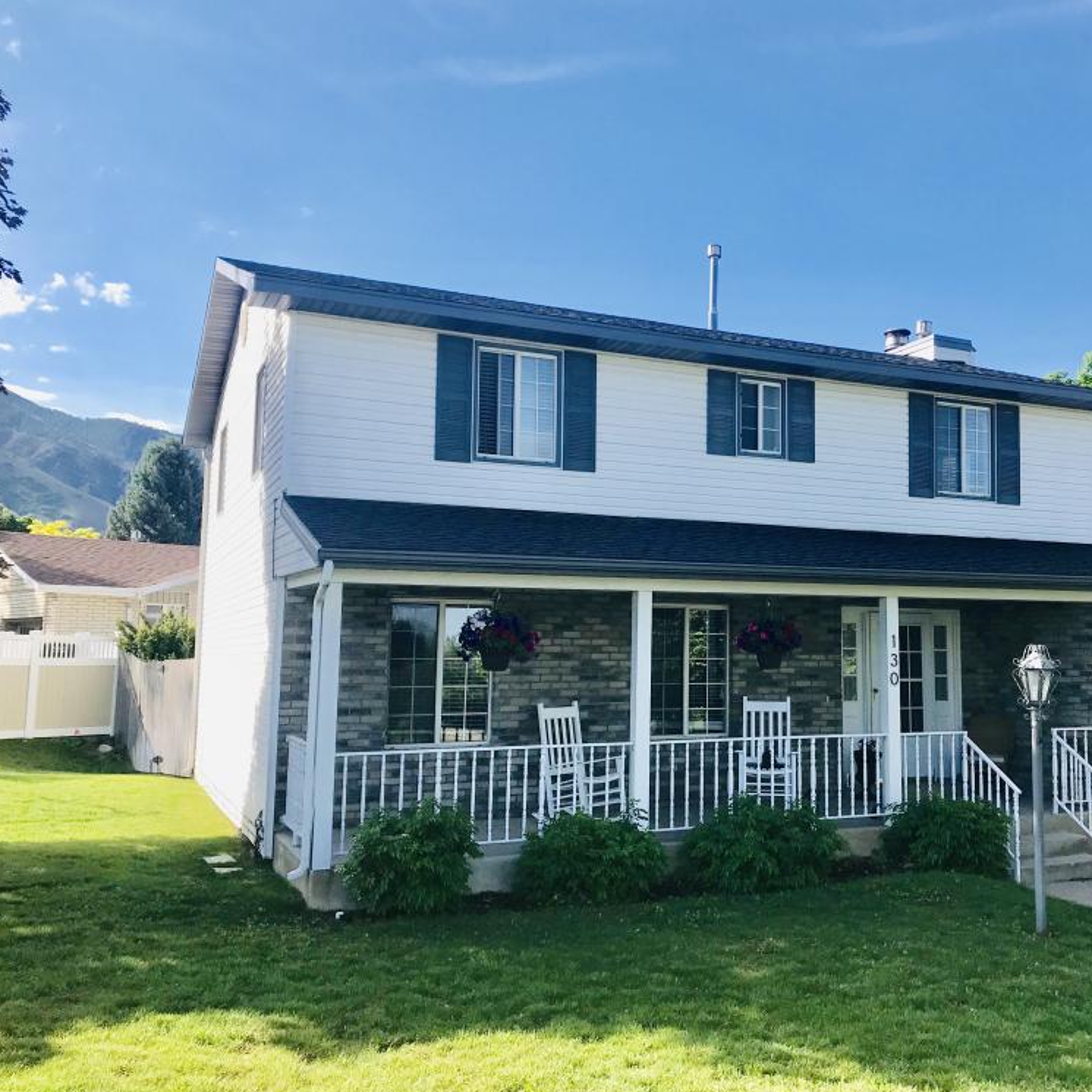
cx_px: 721
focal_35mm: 34
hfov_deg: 47.7
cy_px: 538
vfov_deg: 48.4
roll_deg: -2.0
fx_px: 1213
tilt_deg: +6.6
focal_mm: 3.99
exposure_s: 1/1330
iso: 20
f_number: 1.8
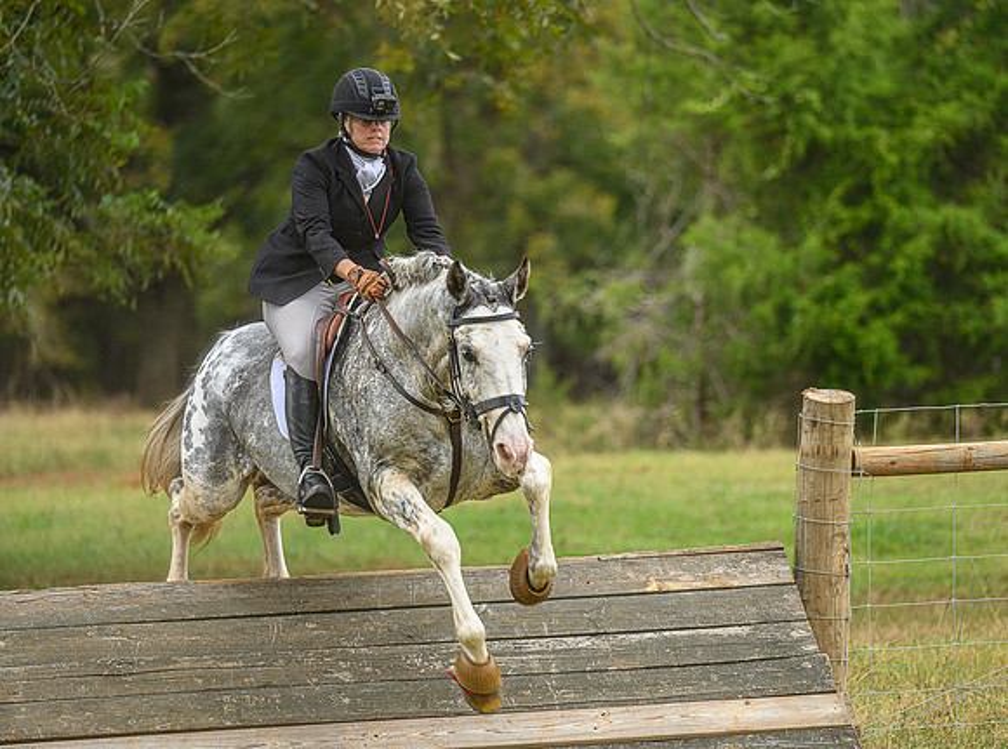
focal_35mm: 205
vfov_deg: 7.2
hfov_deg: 9.7
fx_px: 5959
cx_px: 565
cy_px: 373
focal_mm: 190
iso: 800
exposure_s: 1/640
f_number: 3.5
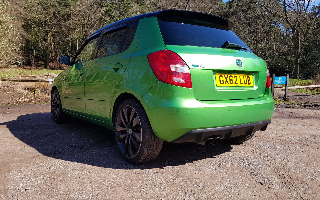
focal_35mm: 28
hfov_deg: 66.5
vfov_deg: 44.4
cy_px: 86
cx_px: 159
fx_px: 244
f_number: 1.7
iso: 40
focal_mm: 4.2
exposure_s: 1/1180
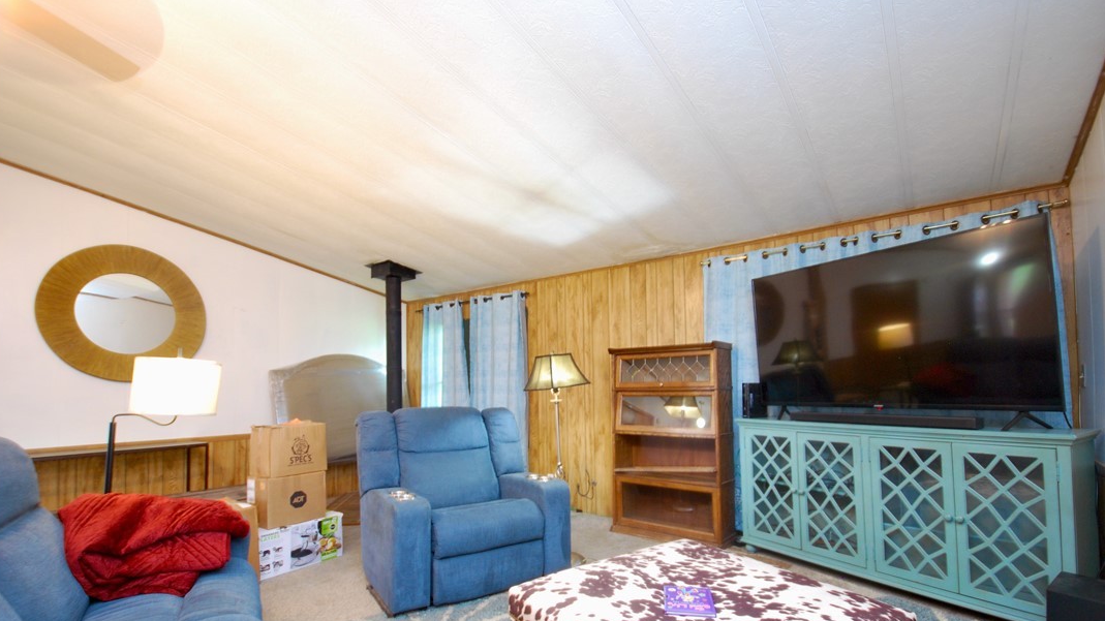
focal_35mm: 18
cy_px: 355
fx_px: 514
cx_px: 546
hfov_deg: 94.2
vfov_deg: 62.0
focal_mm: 11
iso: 400
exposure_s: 1/5
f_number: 4.2
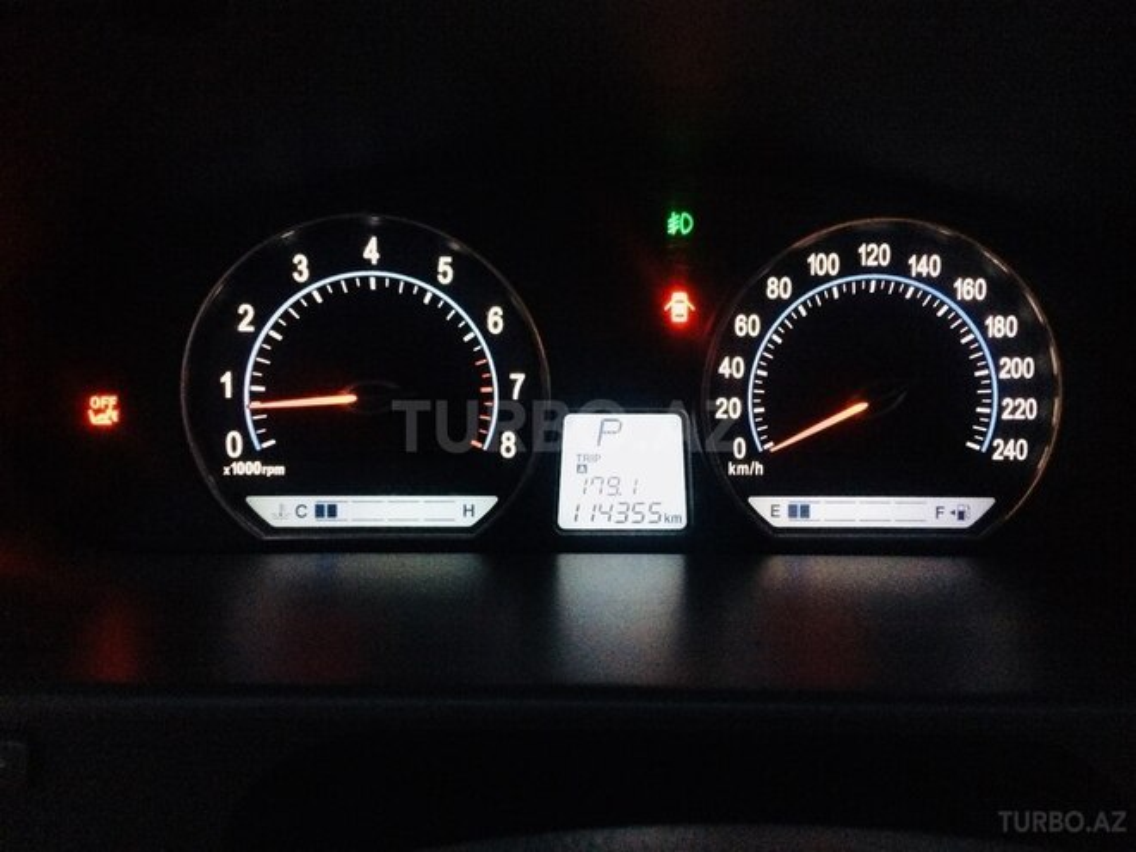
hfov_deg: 61.7
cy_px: 426
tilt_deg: -22.9
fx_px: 952
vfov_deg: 48.2
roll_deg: -3.2
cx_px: 568
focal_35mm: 29
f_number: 2.2
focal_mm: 4.15
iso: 500
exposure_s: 1/17
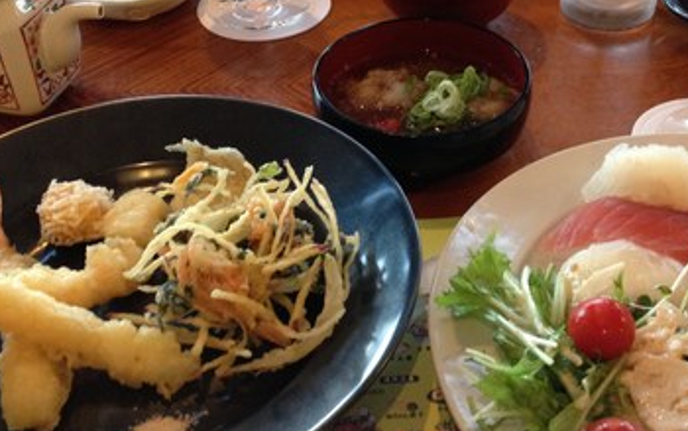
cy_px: 162
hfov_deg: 38.1
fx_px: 994
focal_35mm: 53
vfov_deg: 24.4
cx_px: 387
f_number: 2.4
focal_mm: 4.28
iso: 200
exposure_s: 1/20
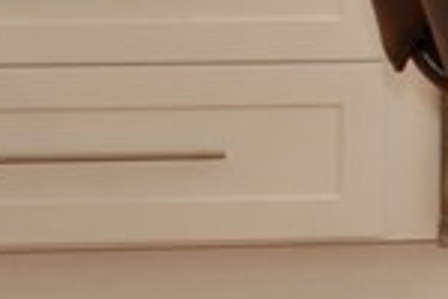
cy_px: -308
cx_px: 1296
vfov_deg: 3.8
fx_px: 4460
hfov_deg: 5.4
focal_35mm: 358
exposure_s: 1/200
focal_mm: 35
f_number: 2.5
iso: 200
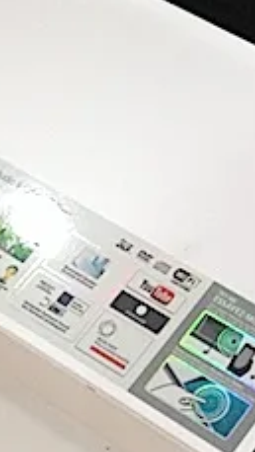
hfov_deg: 12.5
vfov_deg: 22.5
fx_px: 1129
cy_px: 316
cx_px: 340
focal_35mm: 94
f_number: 2.4
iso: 125
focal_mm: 4.13
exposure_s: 1/20
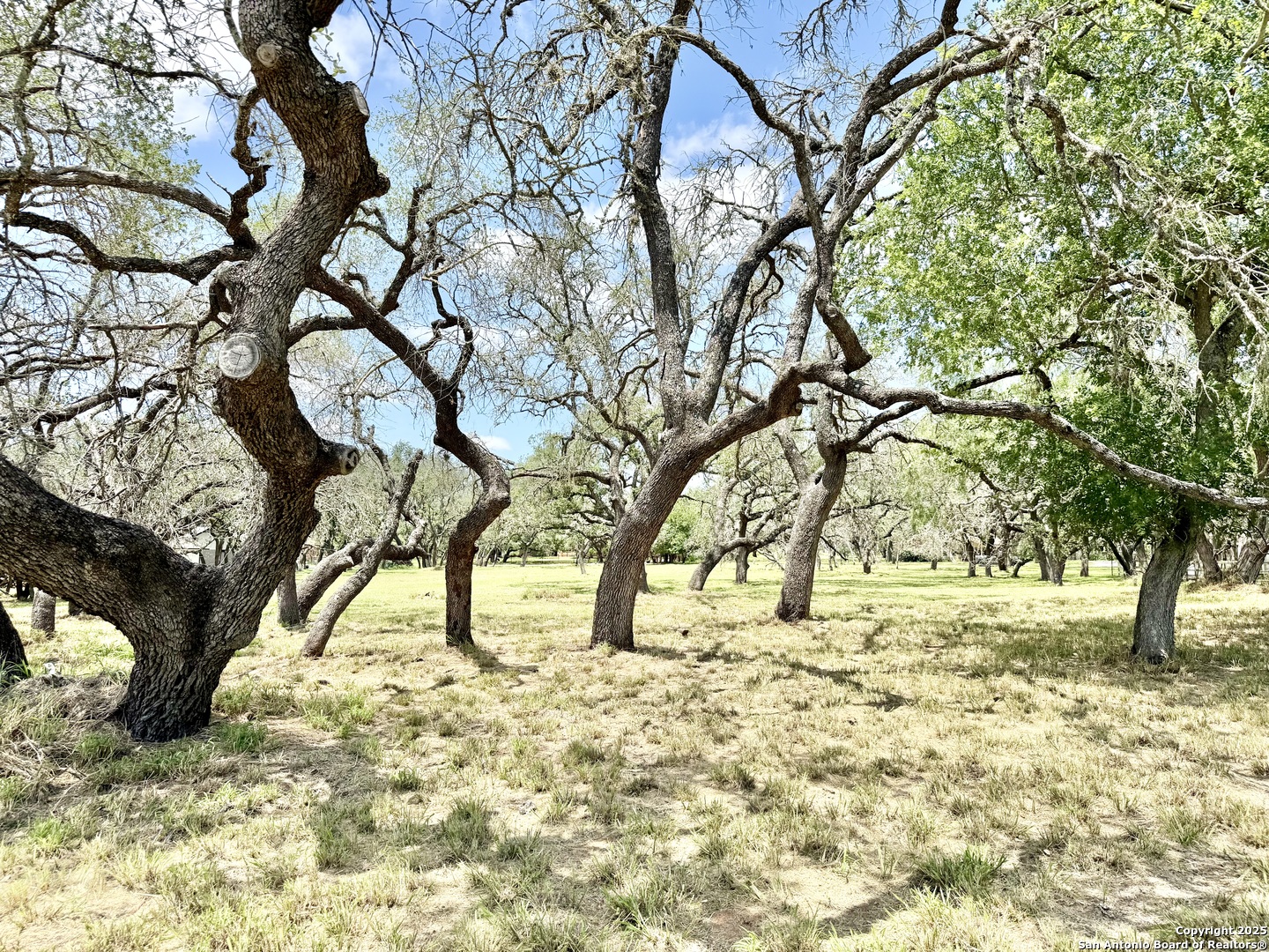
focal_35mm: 24
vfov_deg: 56.8
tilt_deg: +5.3
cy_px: 476
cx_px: 634
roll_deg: -0.3
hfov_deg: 71.6
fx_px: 880
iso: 80
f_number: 1.78
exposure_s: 1/3279
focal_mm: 6.76
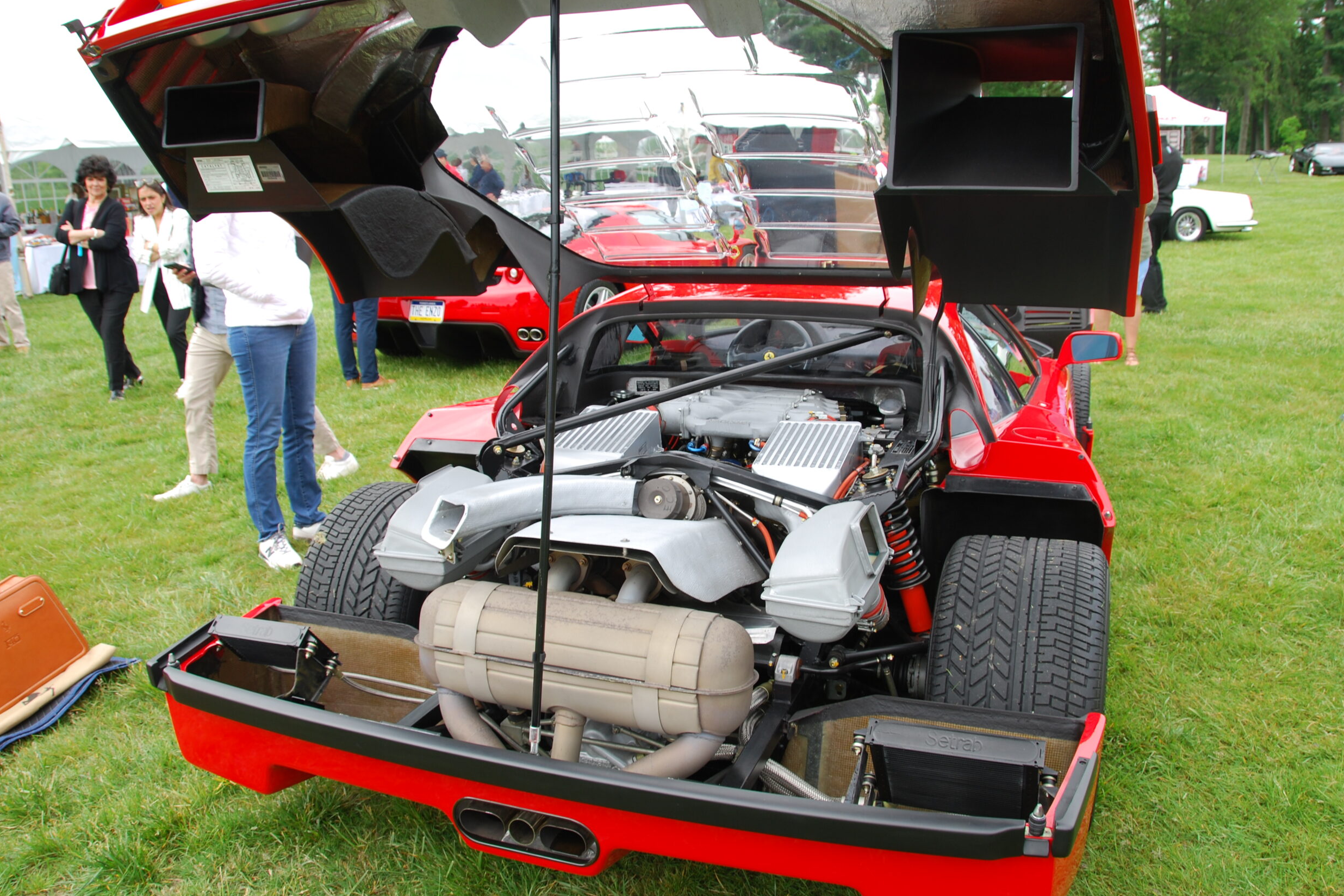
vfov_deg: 46.4
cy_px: 455
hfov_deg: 65.5
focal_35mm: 28
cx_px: 684
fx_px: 1045
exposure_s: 1/125
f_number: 5.6
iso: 110
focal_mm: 18
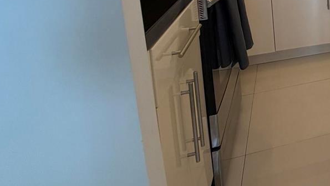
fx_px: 359
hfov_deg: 34.2
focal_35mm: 41
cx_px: 435
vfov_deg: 25.5
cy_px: -48
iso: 200
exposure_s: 1/120
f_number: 2.2
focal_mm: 2.22
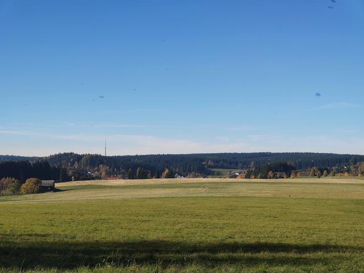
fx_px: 505
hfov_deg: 39.7
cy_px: 136
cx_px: 182
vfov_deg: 30.3
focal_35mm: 48
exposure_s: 1/2057
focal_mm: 8.16
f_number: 2
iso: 50
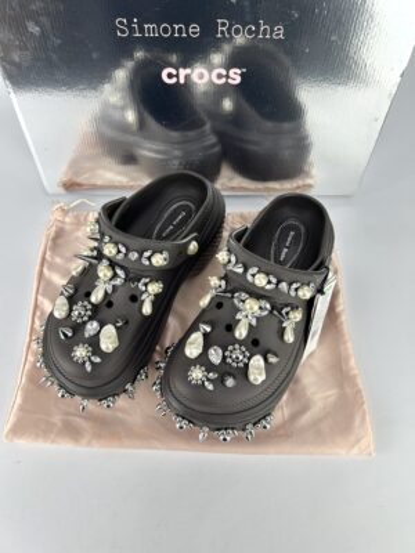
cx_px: 208
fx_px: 416
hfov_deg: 53.1
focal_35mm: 26
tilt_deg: -61.1
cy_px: 276
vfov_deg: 67.3
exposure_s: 1/100
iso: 32
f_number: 1.5
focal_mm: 5.7
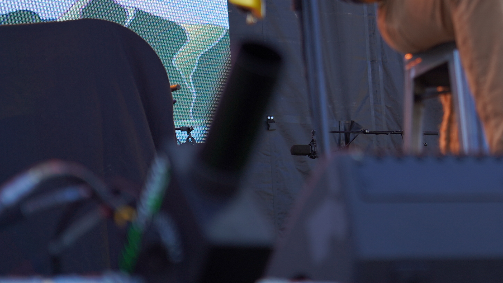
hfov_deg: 12.1
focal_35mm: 177
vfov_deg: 6.8
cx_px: 444
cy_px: -49
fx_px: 2361
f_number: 4
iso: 100
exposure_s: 1/200
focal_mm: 82
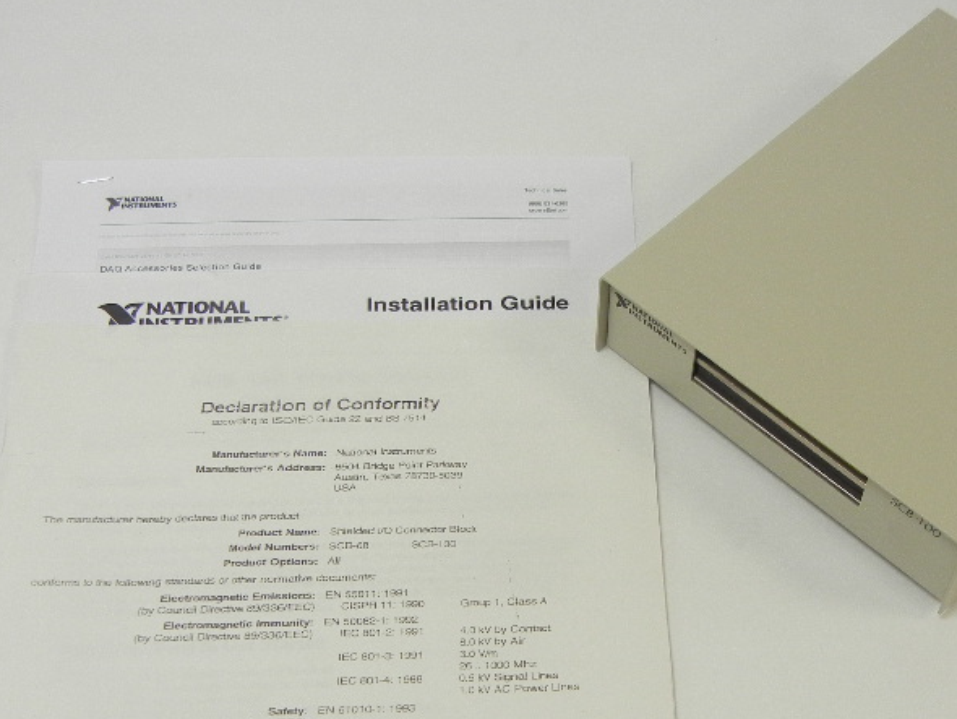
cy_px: 605
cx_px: 581
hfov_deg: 32.6
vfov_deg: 24.3
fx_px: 1632
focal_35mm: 59
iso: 160
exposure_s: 1/43
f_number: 3.6
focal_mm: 6.2
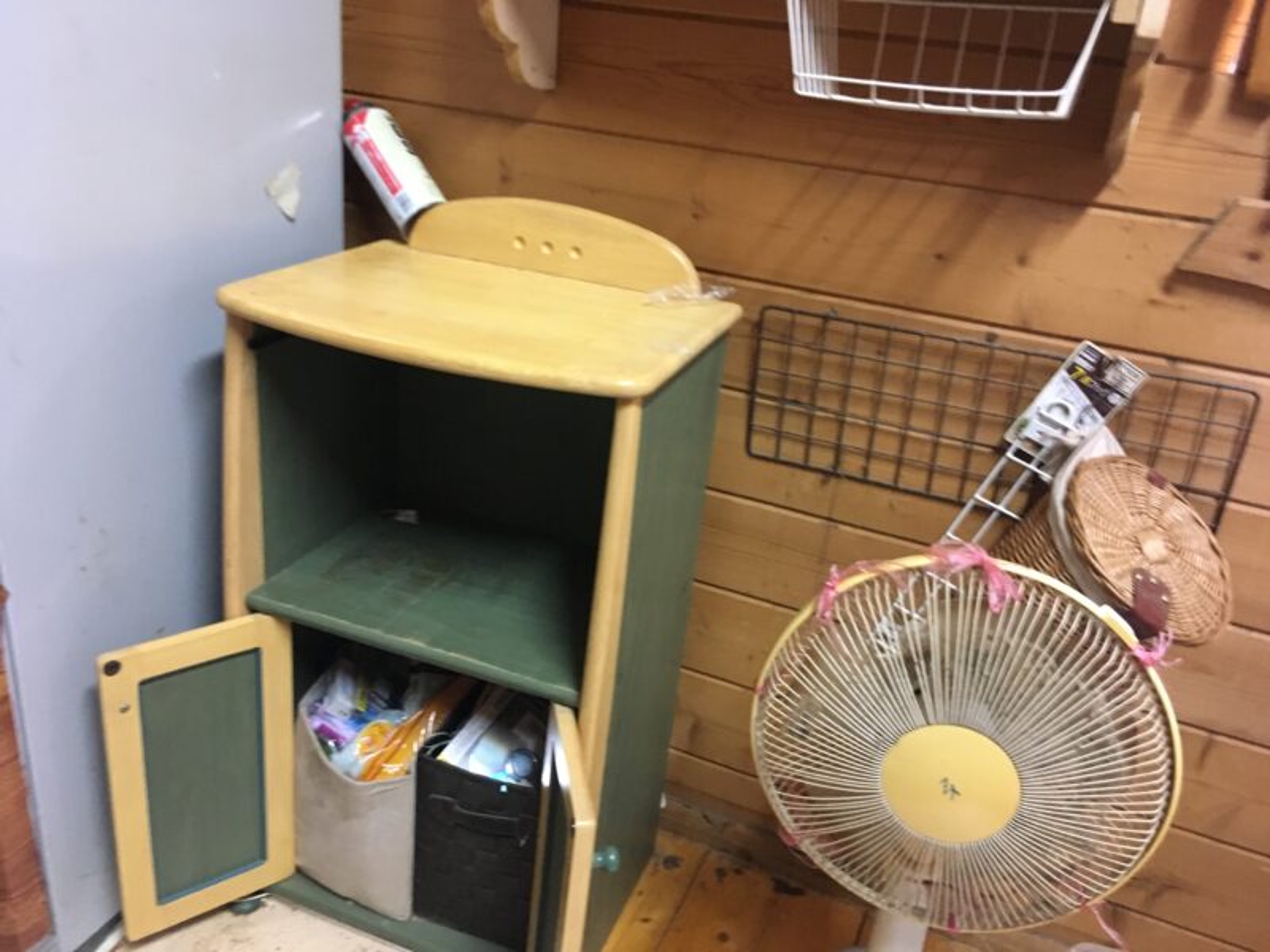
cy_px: 476
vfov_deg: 48.2
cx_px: 635
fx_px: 1064
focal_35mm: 29
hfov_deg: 61.7
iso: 200
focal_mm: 4.15
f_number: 2.2
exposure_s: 1/15
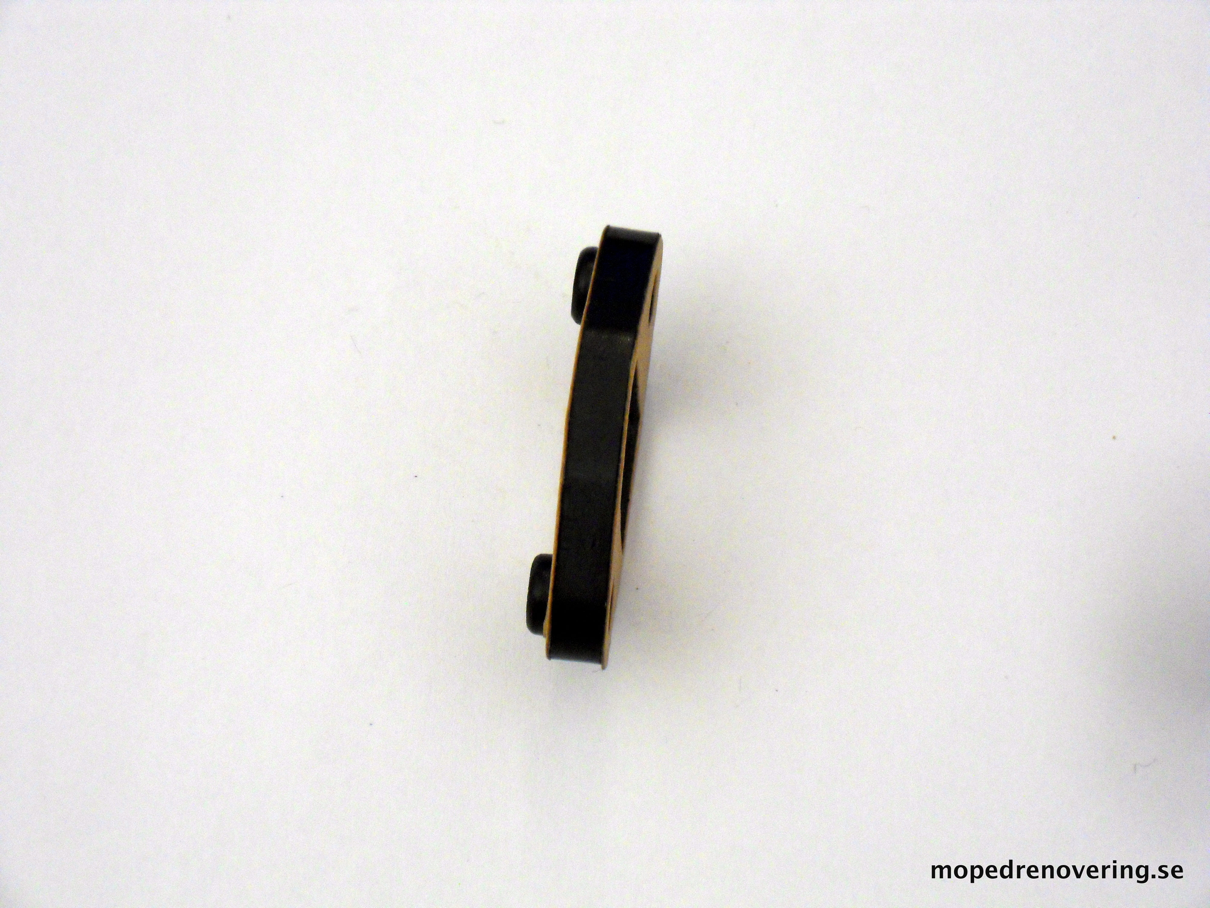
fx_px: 3845
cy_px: 454
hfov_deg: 17.9
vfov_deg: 13.5
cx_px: 605
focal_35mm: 110
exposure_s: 1/60
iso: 400
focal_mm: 19.3
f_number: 5.6
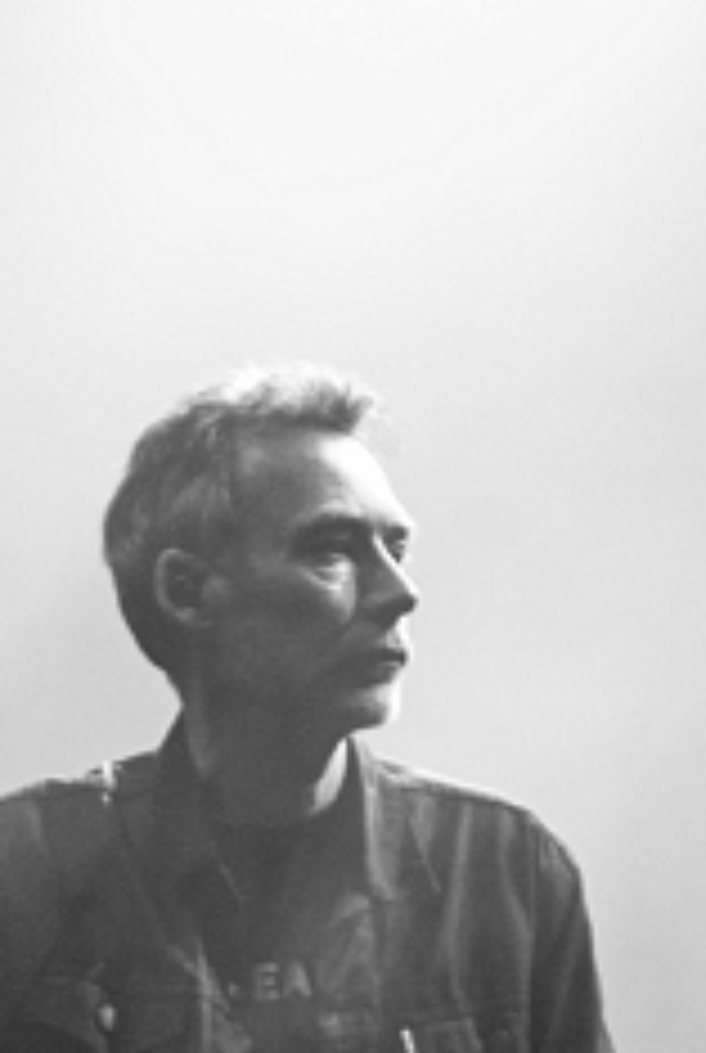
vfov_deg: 9.4
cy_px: 1408
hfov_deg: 6.4
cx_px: 286
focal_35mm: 215
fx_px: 6296
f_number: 2.8
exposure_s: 1/100
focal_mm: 70
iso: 2000
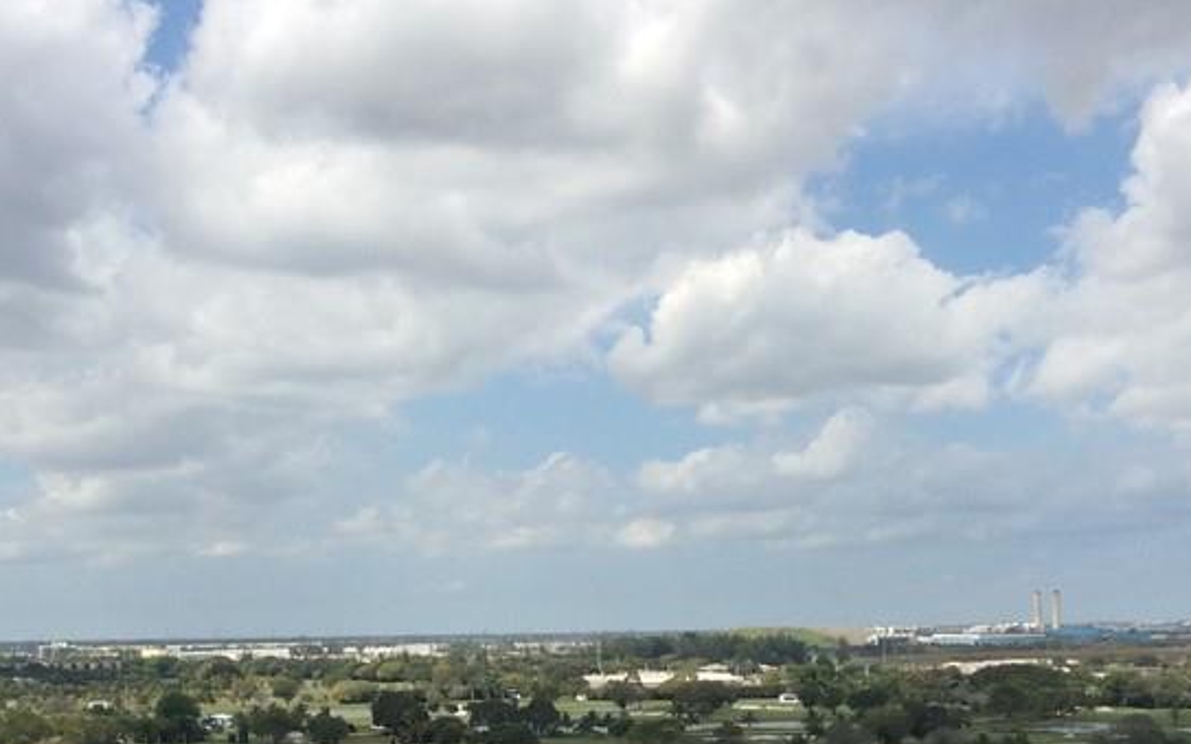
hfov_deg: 32.0
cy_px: 696
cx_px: 592
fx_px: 2077
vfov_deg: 19.8
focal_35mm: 64
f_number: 2.4
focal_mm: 3.3
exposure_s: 1/2288
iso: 32
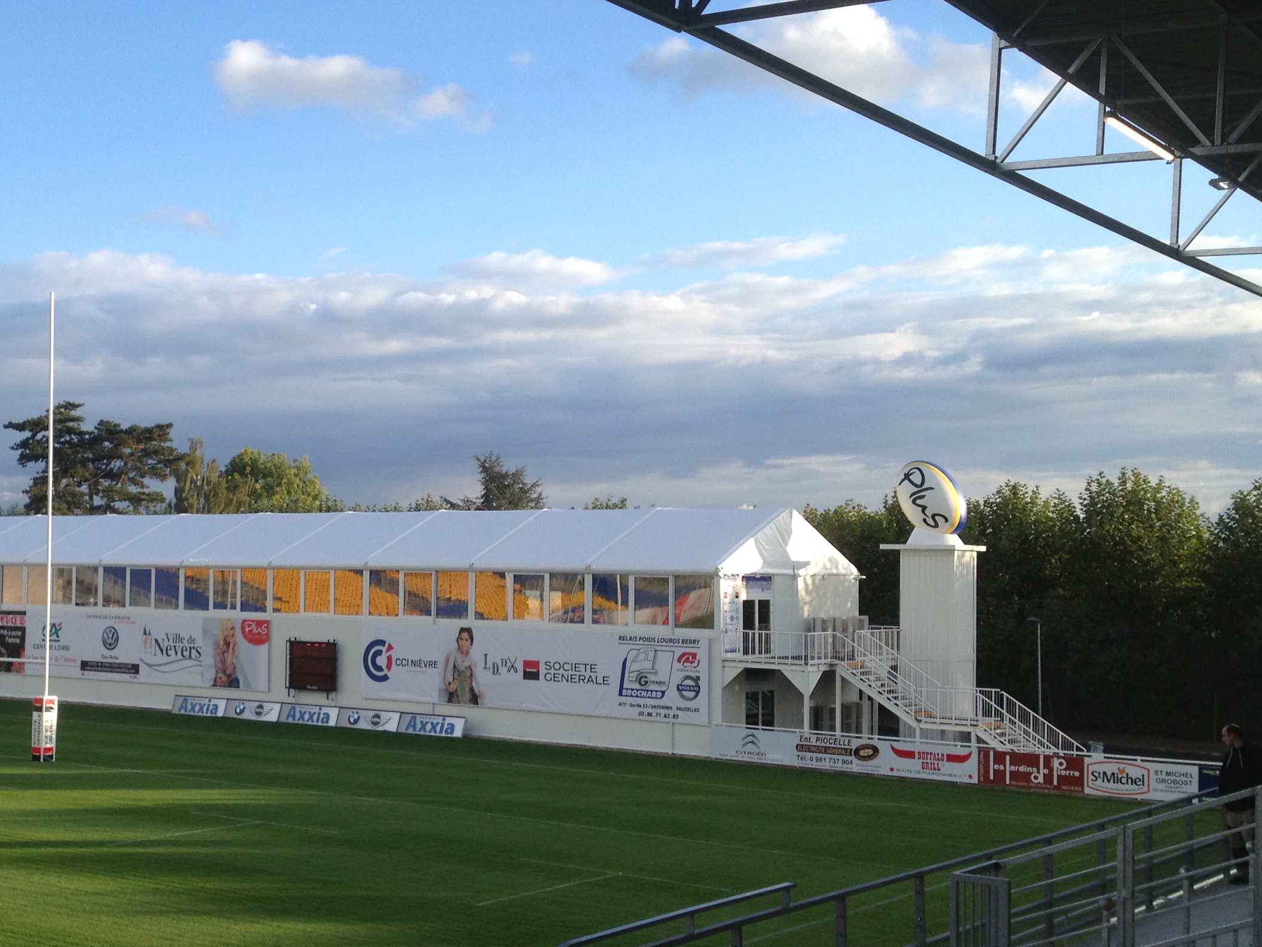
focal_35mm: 54
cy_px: 508
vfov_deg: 27.0
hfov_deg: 35.0
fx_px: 1969
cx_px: 354
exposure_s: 1/673
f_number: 2.4
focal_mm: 4.28
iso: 50
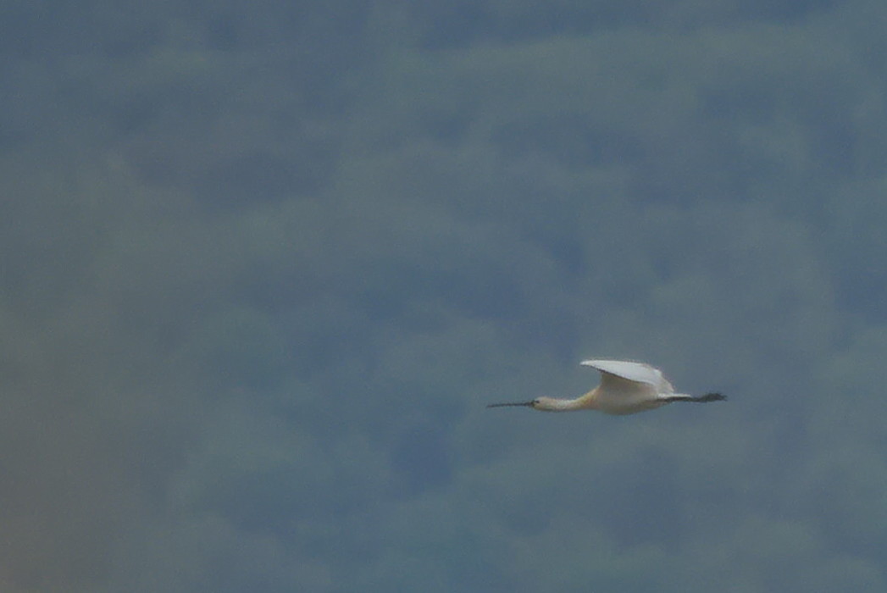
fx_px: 14795
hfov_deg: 3.4
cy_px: 296
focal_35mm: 600
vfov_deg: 2.3
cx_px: 444
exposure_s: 1/1000
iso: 640
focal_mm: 600
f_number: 6.3
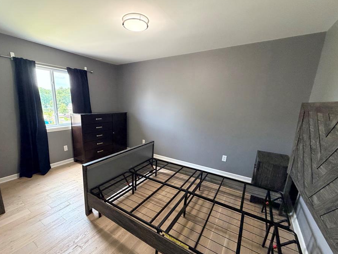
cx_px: 147
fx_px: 156
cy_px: 139
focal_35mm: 16
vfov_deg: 77.9
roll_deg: -1.7
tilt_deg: -14.4
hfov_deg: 94.0
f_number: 2.2
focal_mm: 2.22
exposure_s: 1/60
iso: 400
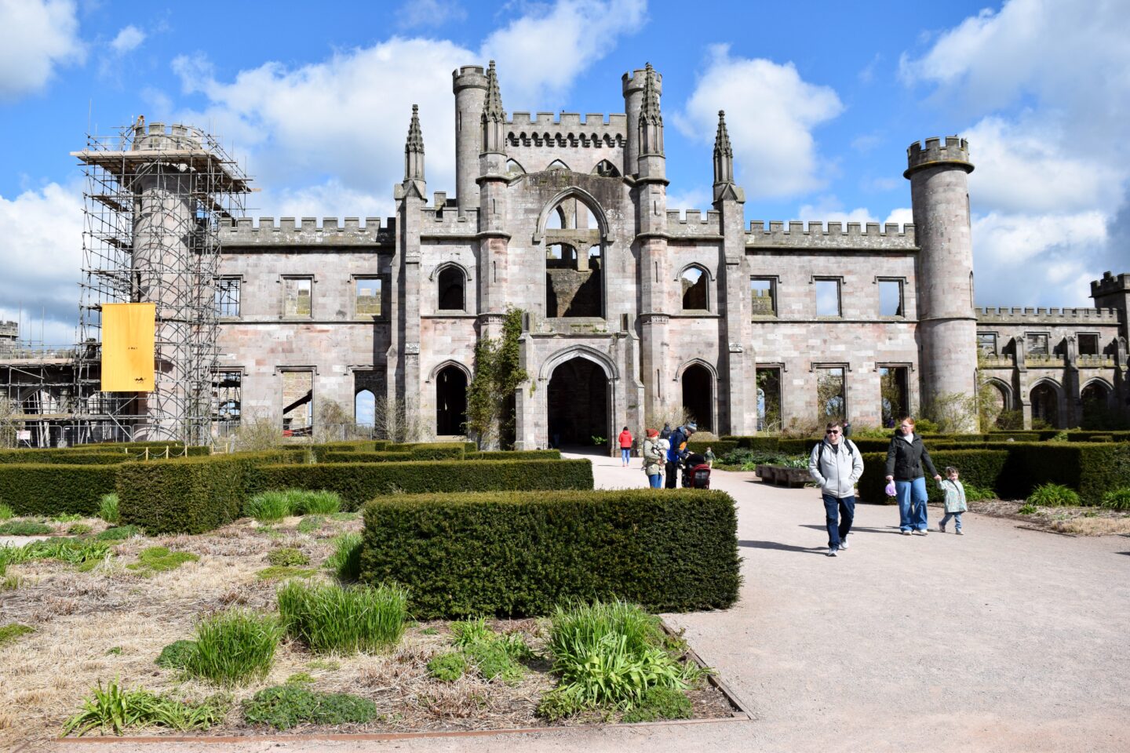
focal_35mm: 27
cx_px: 565
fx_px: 847
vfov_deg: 47.9
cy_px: 376
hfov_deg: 67.4
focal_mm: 18
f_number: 7.1
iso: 400
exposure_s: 1/1600
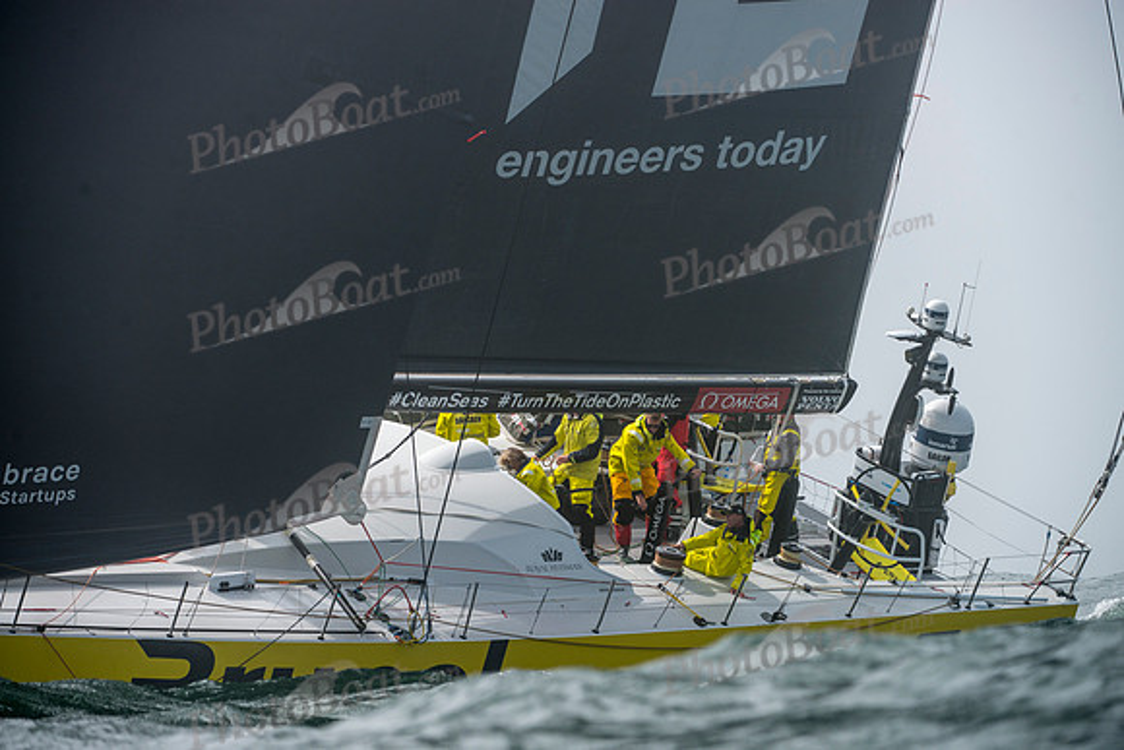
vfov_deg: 5.3
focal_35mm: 260
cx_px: 562
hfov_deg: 7.9
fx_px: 8119
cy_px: 375
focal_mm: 260
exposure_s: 1/1250
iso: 280
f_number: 7.1
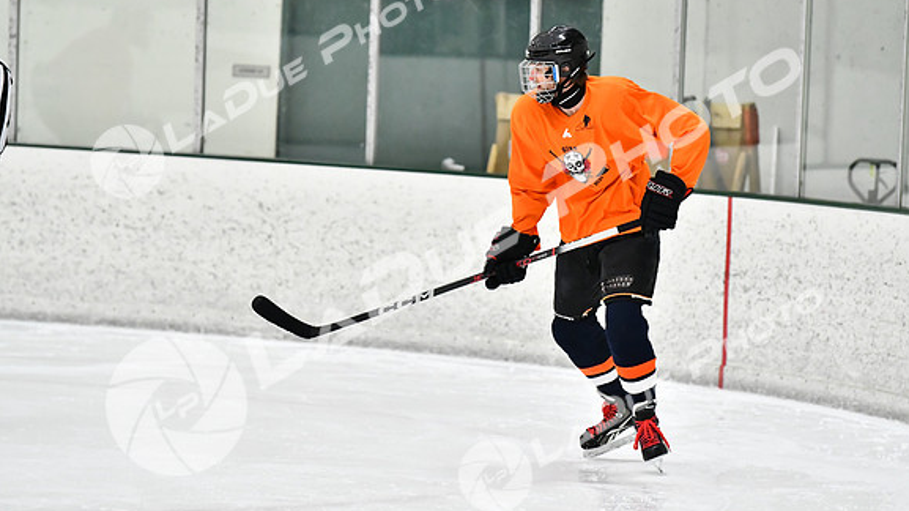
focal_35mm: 198
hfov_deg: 10.9
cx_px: 455
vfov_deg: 6.1
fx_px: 4759
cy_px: 244
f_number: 2.8
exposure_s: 1/1250
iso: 5000
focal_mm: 125
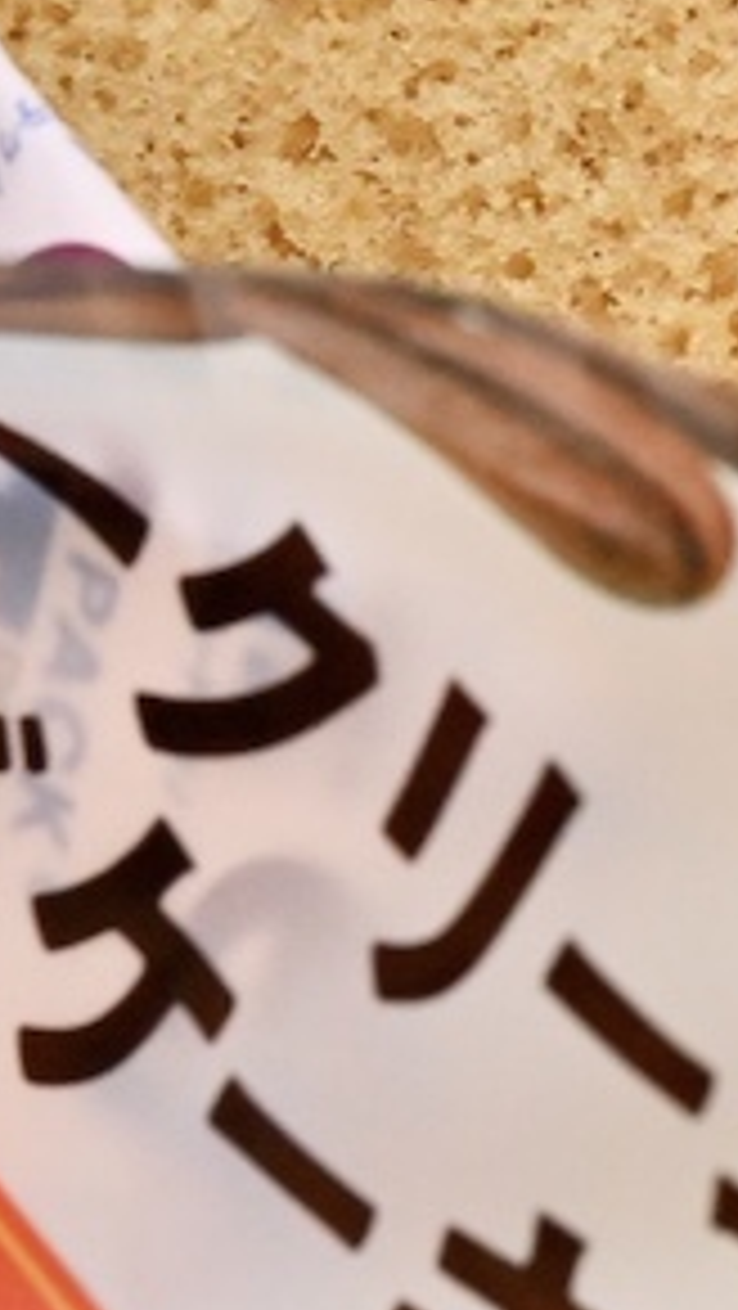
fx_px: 7504
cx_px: 1994
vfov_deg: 10.0
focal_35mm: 216
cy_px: 326
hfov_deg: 5.4
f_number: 13
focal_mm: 60
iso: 6400
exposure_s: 1/250
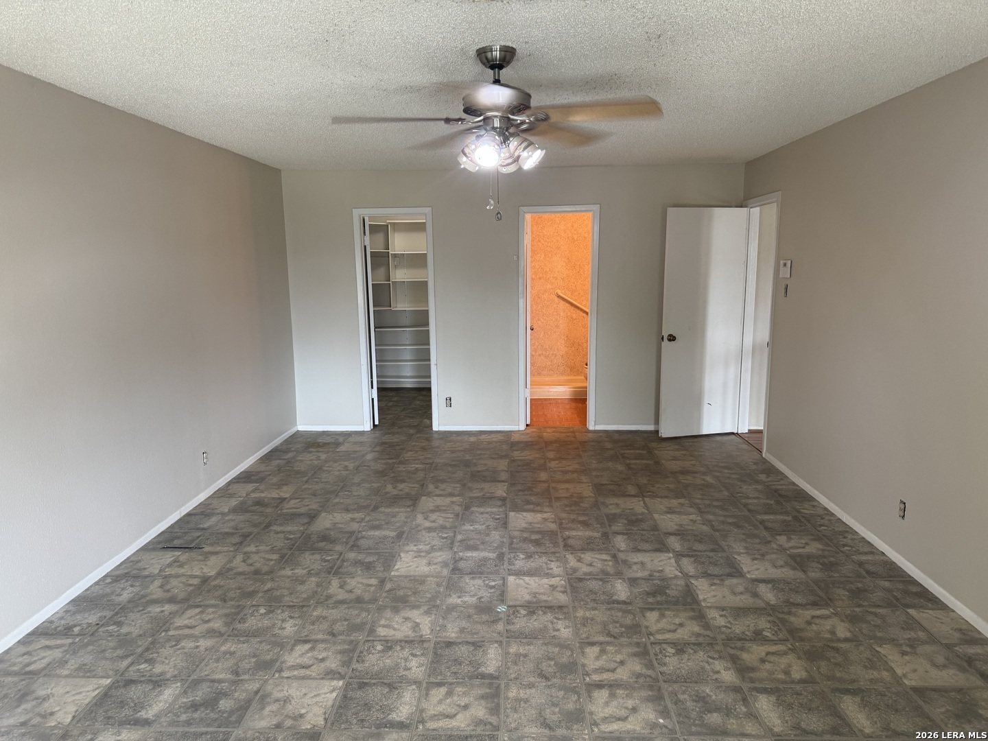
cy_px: 370
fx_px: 685
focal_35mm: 24
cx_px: 494
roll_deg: +0.2
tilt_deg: -9.7
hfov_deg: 71.6
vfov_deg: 56.8
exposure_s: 1/60
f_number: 1.78
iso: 200
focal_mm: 6.76
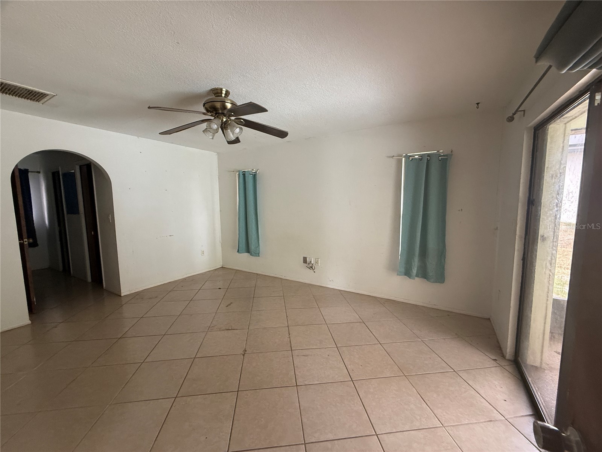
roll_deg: +0.3
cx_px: 301
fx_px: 243
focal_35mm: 14
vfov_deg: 85.7
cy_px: 226
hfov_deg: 102.1
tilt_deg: -5.4
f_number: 2.2
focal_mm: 2.22
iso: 320
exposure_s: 1/84
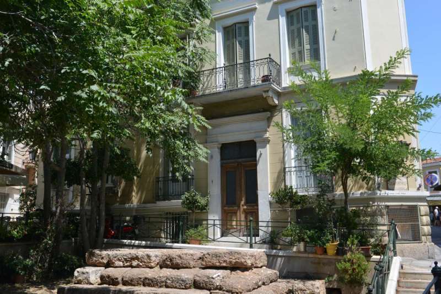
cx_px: 220
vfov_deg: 37.9
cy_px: 147
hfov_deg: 54.4
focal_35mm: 35
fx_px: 429
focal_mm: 35
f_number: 13
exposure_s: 1/320
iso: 1250
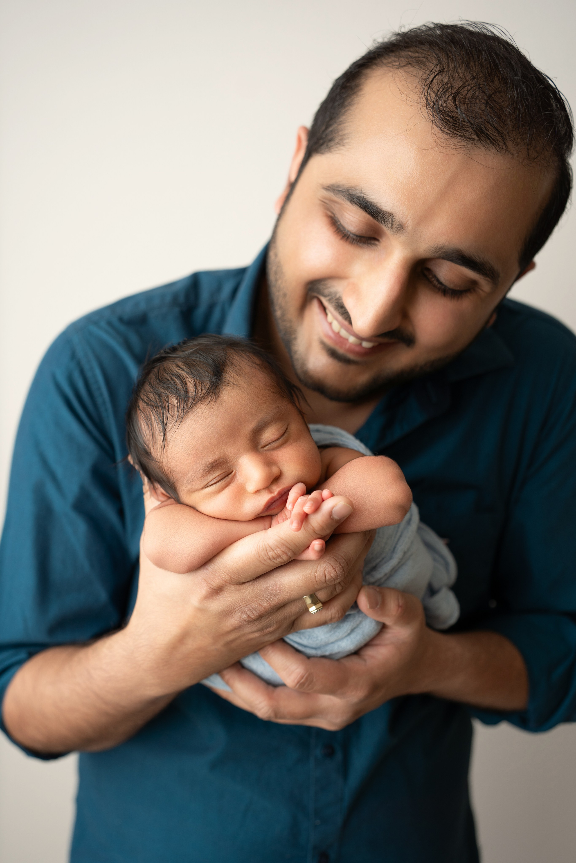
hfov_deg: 37.9
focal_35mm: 35
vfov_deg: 54.4
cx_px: 288
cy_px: 432
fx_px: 840
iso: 160
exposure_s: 1/200
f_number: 2.8
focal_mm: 35
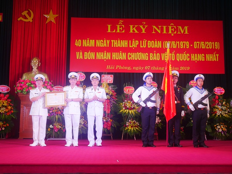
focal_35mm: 46
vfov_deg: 31.5
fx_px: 308
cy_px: 87
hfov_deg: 41.2
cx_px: 116
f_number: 4.9
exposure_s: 1/60
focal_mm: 23
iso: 800
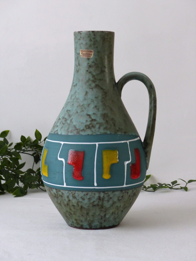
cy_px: 130
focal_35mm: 83
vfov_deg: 23.6
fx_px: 627
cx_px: 98
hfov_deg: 17.8
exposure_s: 1/60
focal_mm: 14
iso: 400
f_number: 2.8
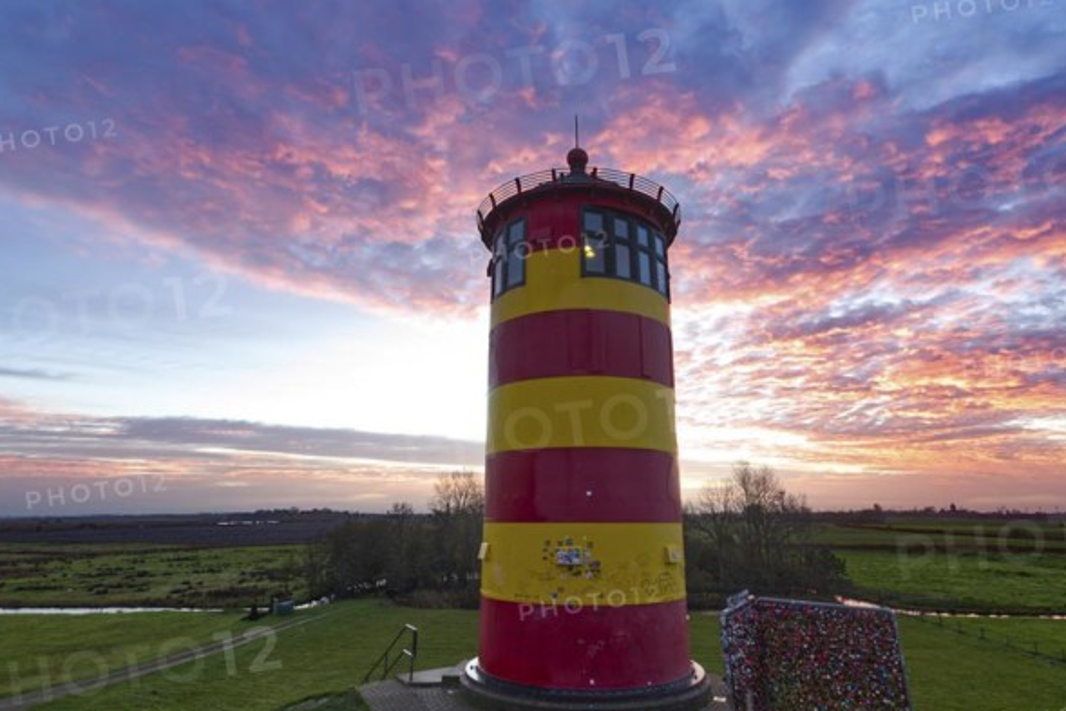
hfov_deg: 86.8
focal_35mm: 19
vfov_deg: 64.5
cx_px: 557
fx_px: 563
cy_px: 324
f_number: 11
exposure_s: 1/2.5
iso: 80
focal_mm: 14
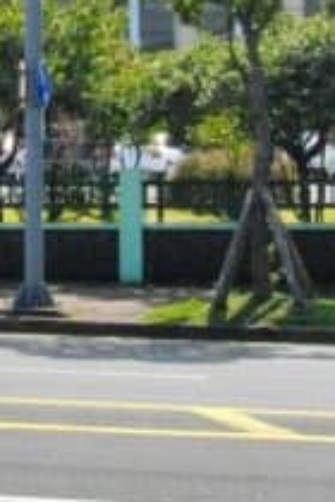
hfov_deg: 8.9
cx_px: -115
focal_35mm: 152
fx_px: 2122
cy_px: -84
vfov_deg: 13.2
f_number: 6.3
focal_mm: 7.1
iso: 100
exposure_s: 1/250
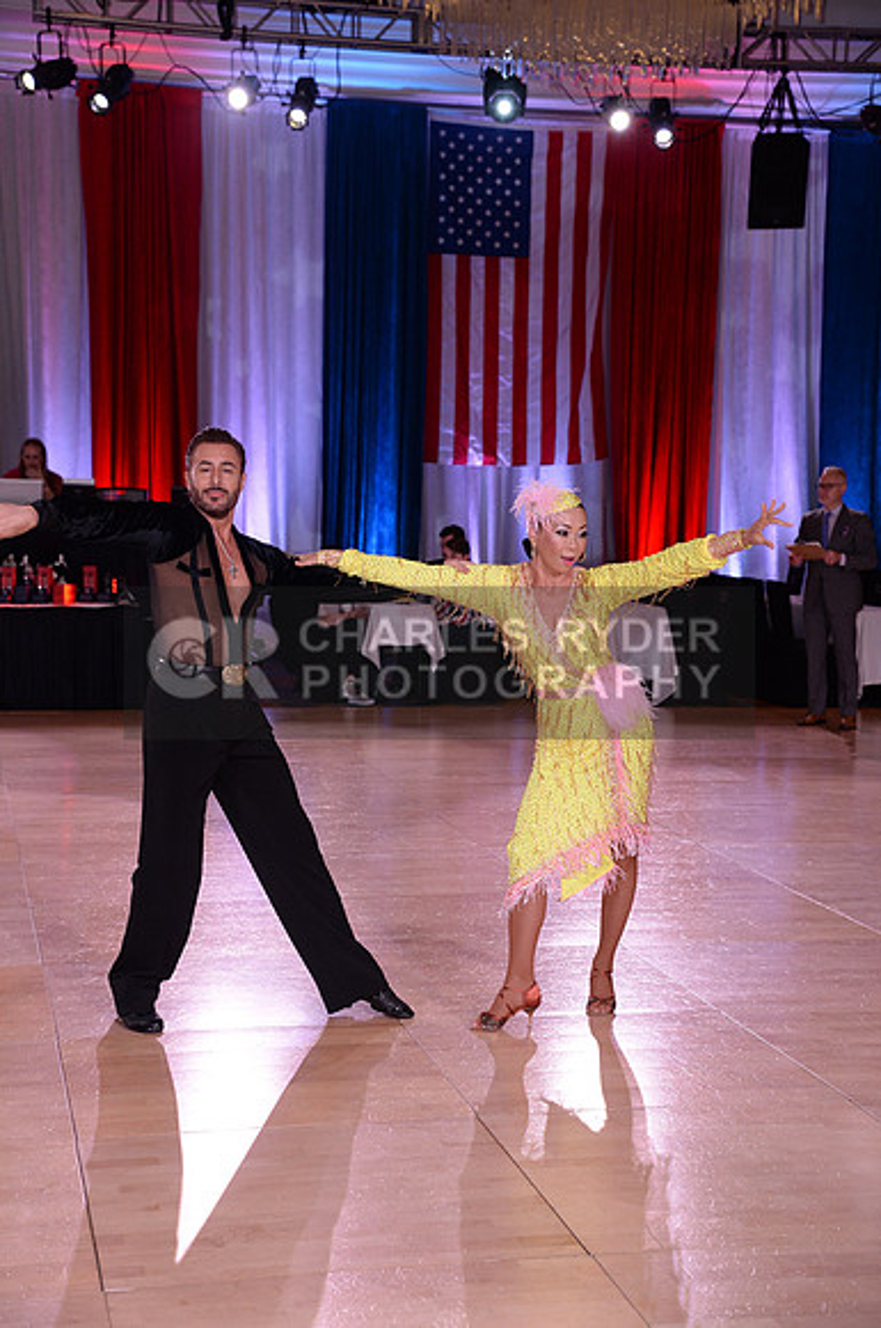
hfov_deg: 21.8
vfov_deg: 32.4
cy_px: 664
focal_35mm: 62
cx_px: 440
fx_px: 2283
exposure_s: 1/250
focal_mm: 62
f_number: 5.6
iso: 1600
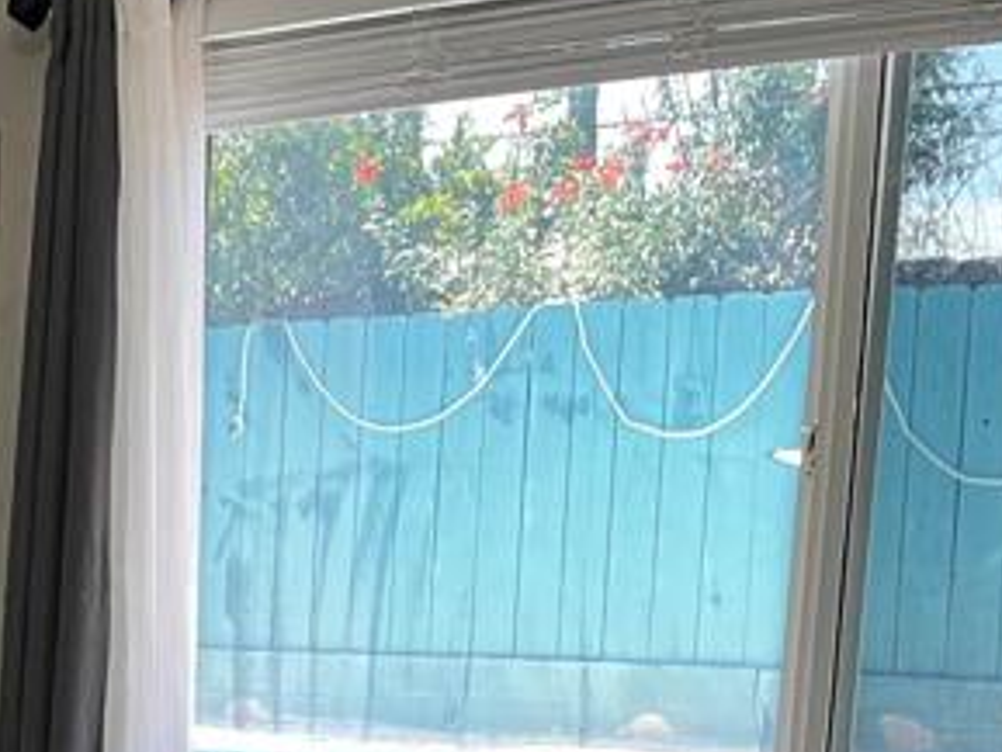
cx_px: -669
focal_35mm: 92
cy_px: 1057
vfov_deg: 15.1
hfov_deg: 18.0
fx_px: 2664
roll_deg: +2.5
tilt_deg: -12.3
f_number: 1.6
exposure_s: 1/60
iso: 100
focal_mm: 5.1
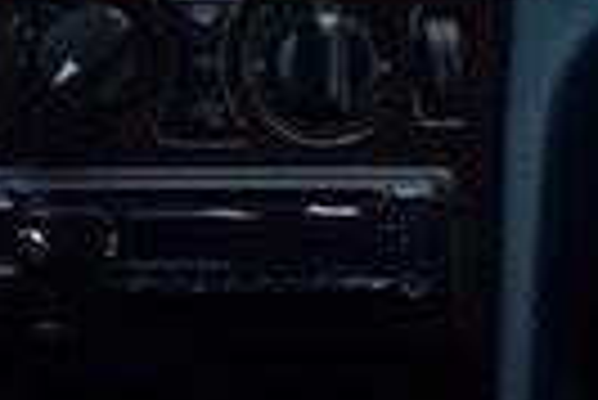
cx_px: 58
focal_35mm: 160
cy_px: -249
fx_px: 2661
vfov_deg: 8.4
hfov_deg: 12.7
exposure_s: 1/50
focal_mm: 3.3
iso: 100
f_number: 2.2
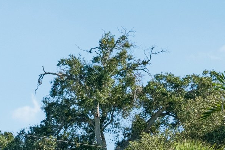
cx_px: -53
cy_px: 257
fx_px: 737
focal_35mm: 118
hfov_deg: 16.5
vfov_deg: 11.0
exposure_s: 1/4000
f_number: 8
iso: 800
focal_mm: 23
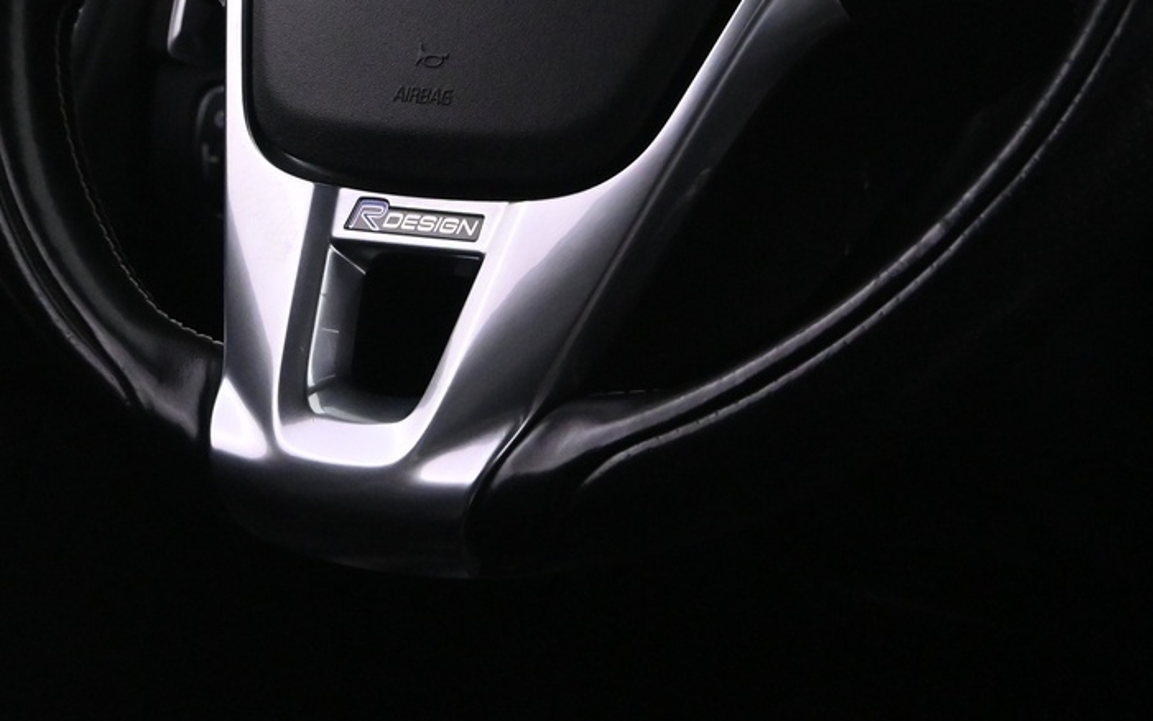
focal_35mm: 74
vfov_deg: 16.9
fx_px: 2331
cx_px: 587
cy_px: -130
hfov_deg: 27.8
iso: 3200
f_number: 4.5
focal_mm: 21
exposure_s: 1/80
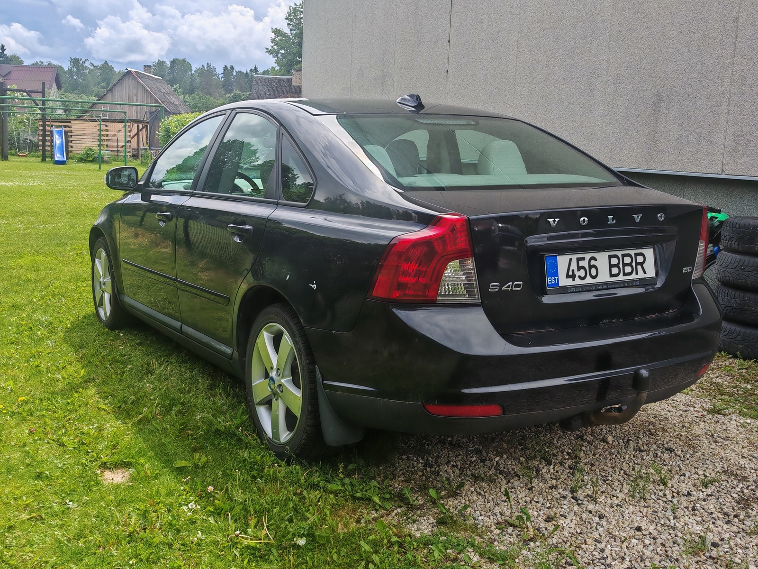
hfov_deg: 50.1
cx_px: 379
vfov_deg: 38.7
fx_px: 810
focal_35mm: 37
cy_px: 284
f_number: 2
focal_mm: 6.83
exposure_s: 1/1400
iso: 50
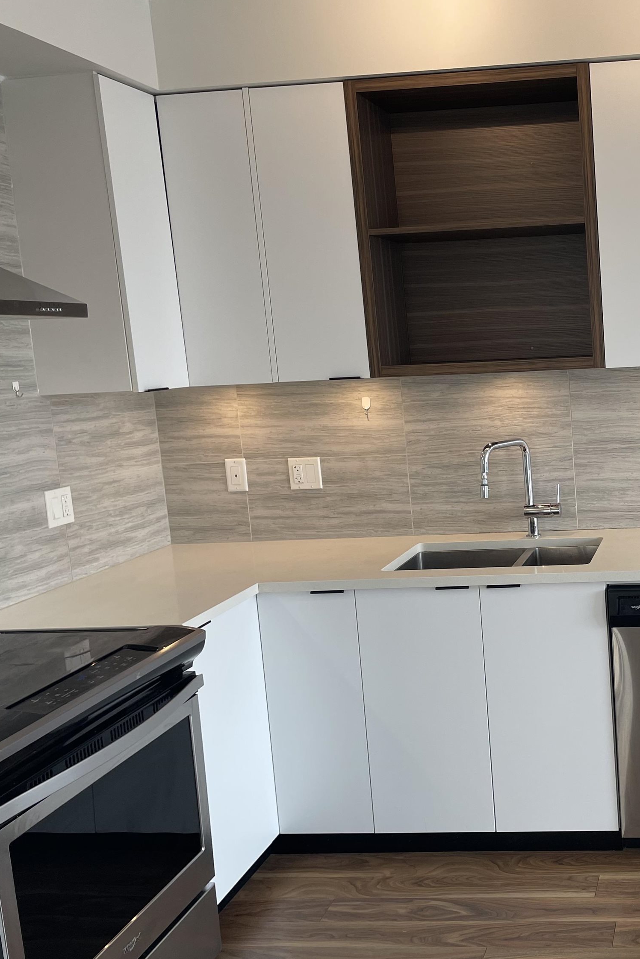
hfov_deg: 33.1
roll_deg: +3.0
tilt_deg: -7.2
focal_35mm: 37
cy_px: 481
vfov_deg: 51.9
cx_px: 631
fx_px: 986
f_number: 1.6
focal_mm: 4.2
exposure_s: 1/120
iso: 50
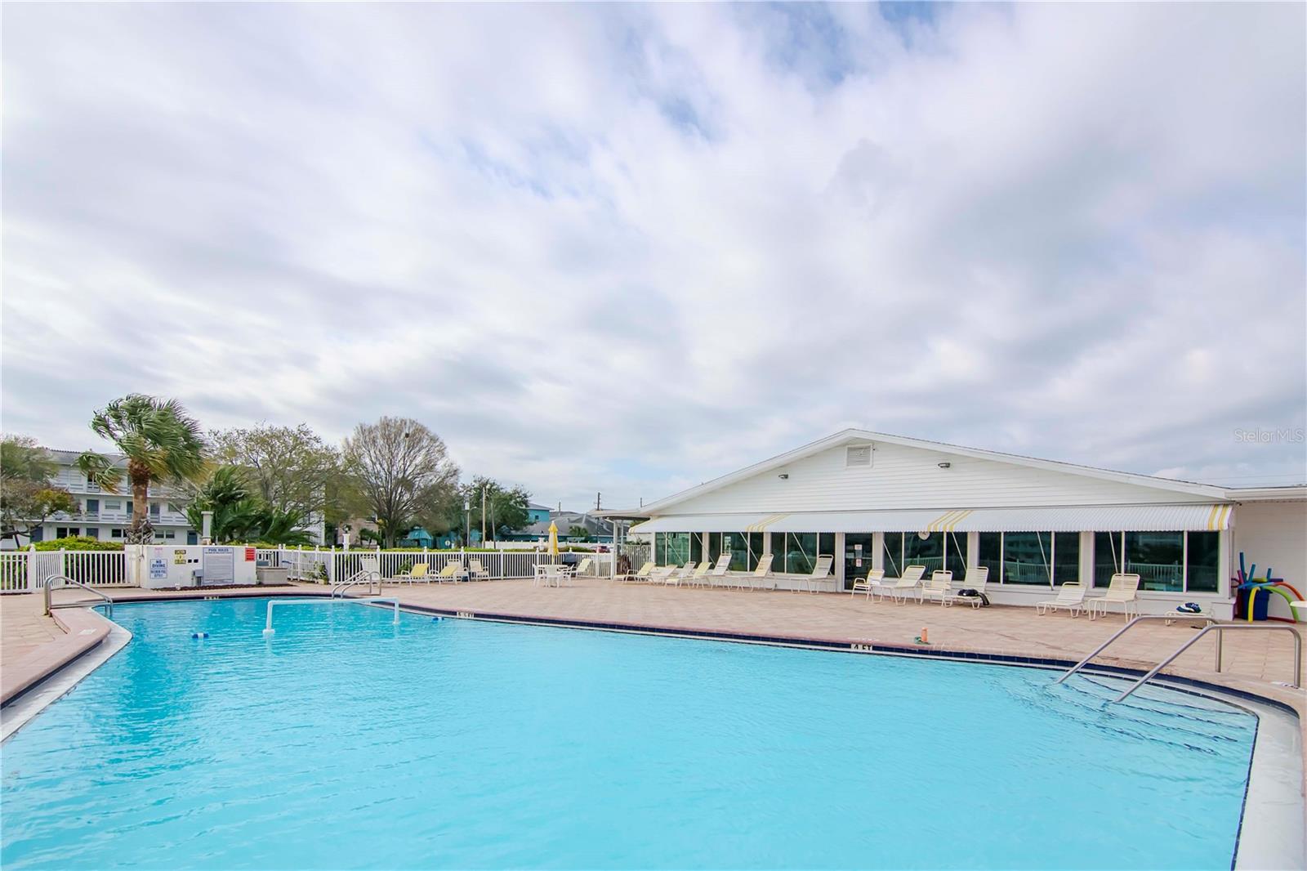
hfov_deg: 95.0
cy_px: 436
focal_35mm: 16
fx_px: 599
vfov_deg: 72.0
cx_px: 654
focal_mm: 11
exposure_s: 1/2500
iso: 500
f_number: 7.1
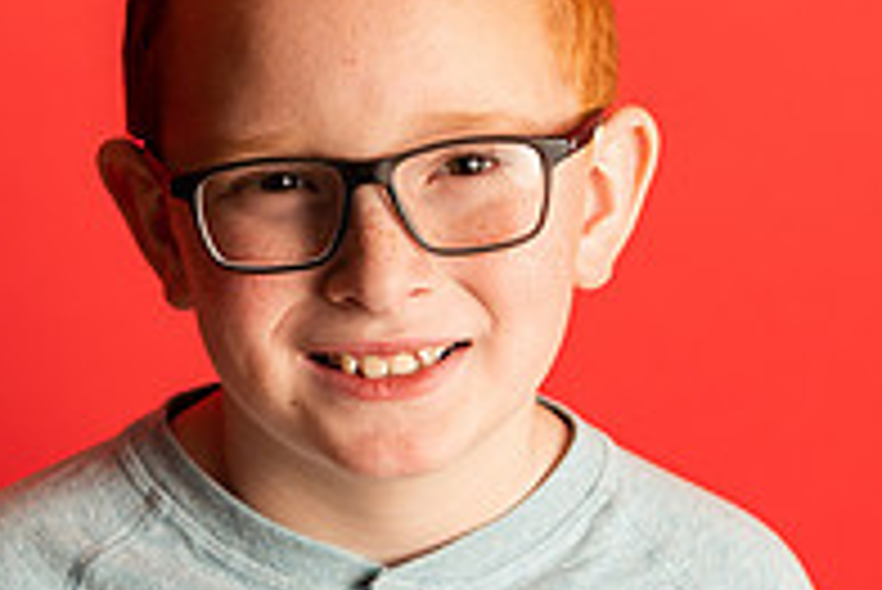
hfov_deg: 12.6
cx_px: 378
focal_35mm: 163
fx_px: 3996
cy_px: 345
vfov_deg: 8.4
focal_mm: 55
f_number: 4
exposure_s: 1/160
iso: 100
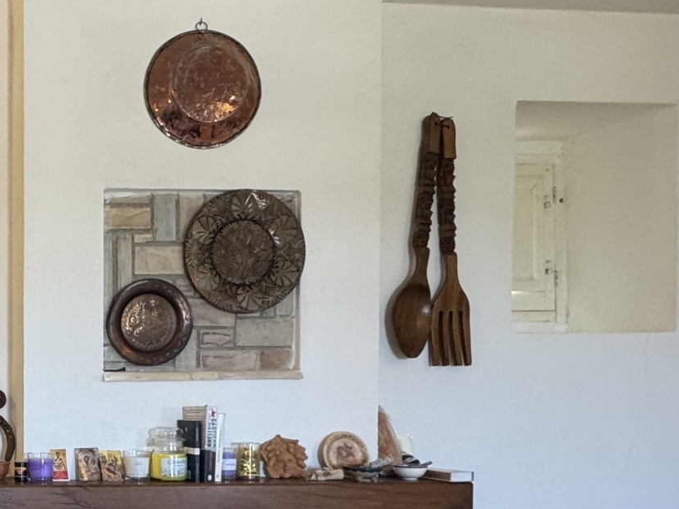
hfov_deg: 34.9
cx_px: -135
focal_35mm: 43
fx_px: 844
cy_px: 432
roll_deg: +0.4
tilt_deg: -1.8
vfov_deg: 32.4
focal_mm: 2.22
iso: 200
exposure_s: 1/50
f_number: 2.2
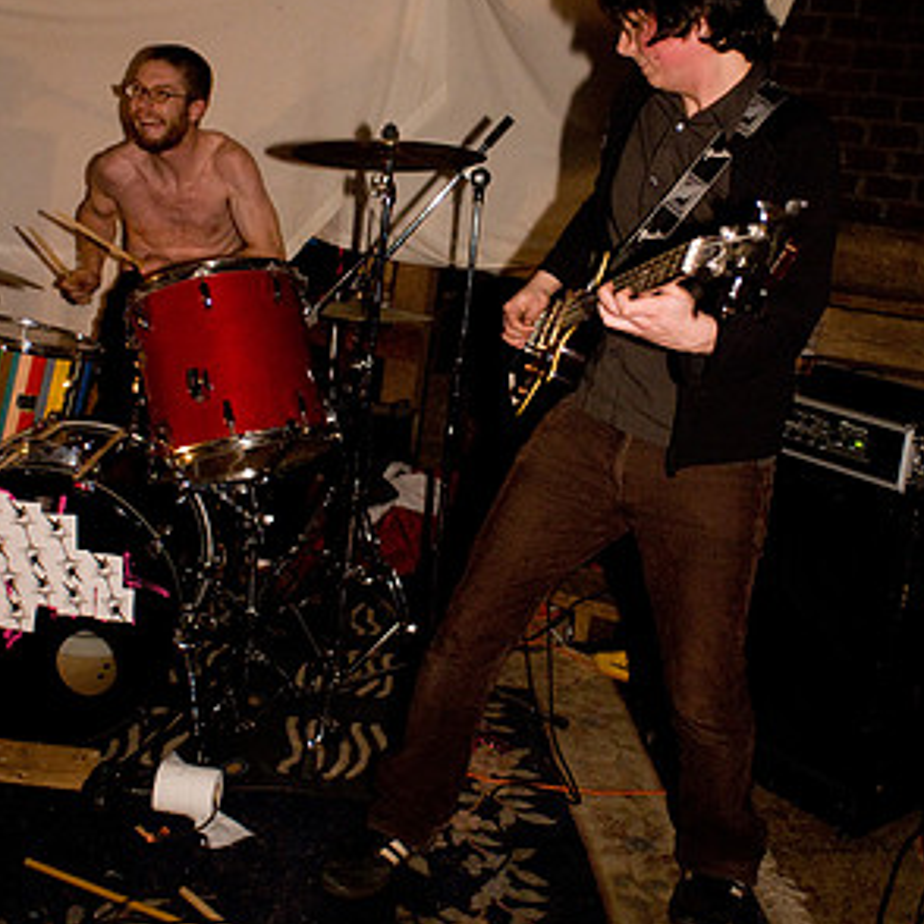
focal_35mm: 39
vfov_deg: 42.3
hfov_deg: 42.8
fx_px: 1178
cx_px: 467
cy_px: 311
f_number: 2.8
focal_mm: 20
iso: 1250
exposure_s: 1/50
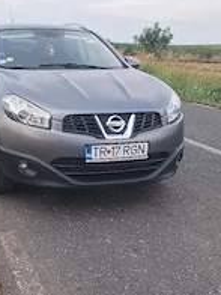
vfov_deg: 40.3
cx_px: 38
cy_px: 125
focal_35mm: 47
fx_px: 400
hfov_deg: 30.0
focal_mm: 5.54
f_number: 1.8
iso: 50
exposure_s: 1/100
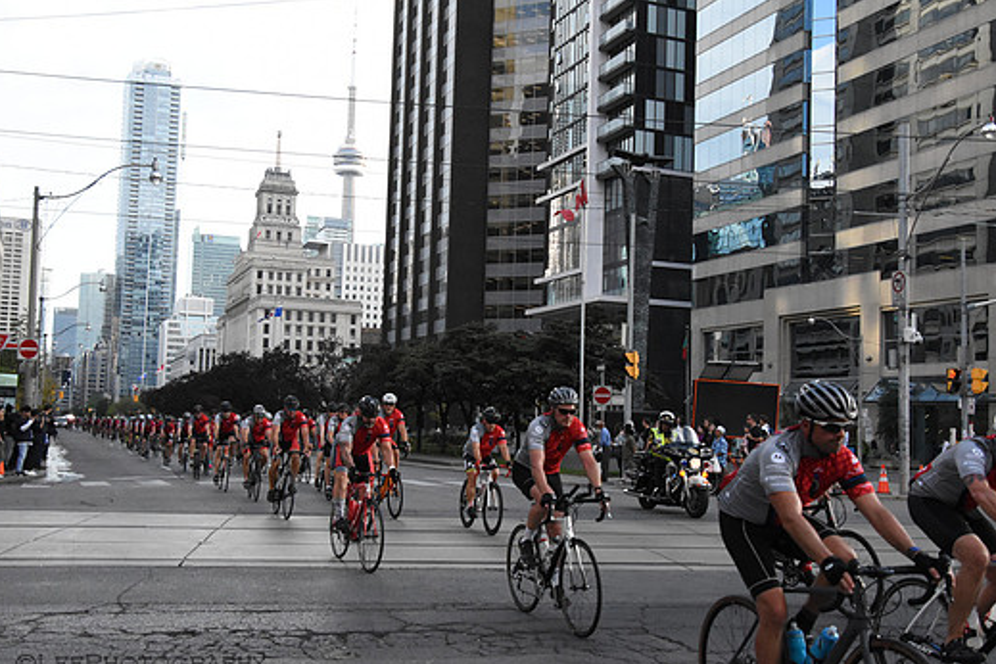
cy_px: 323
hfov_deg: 50.1
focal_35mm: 39
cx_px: 499
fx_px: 1067
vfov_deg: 34.6
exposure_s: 1/4000
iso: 4000
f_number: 4.8
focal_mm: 23
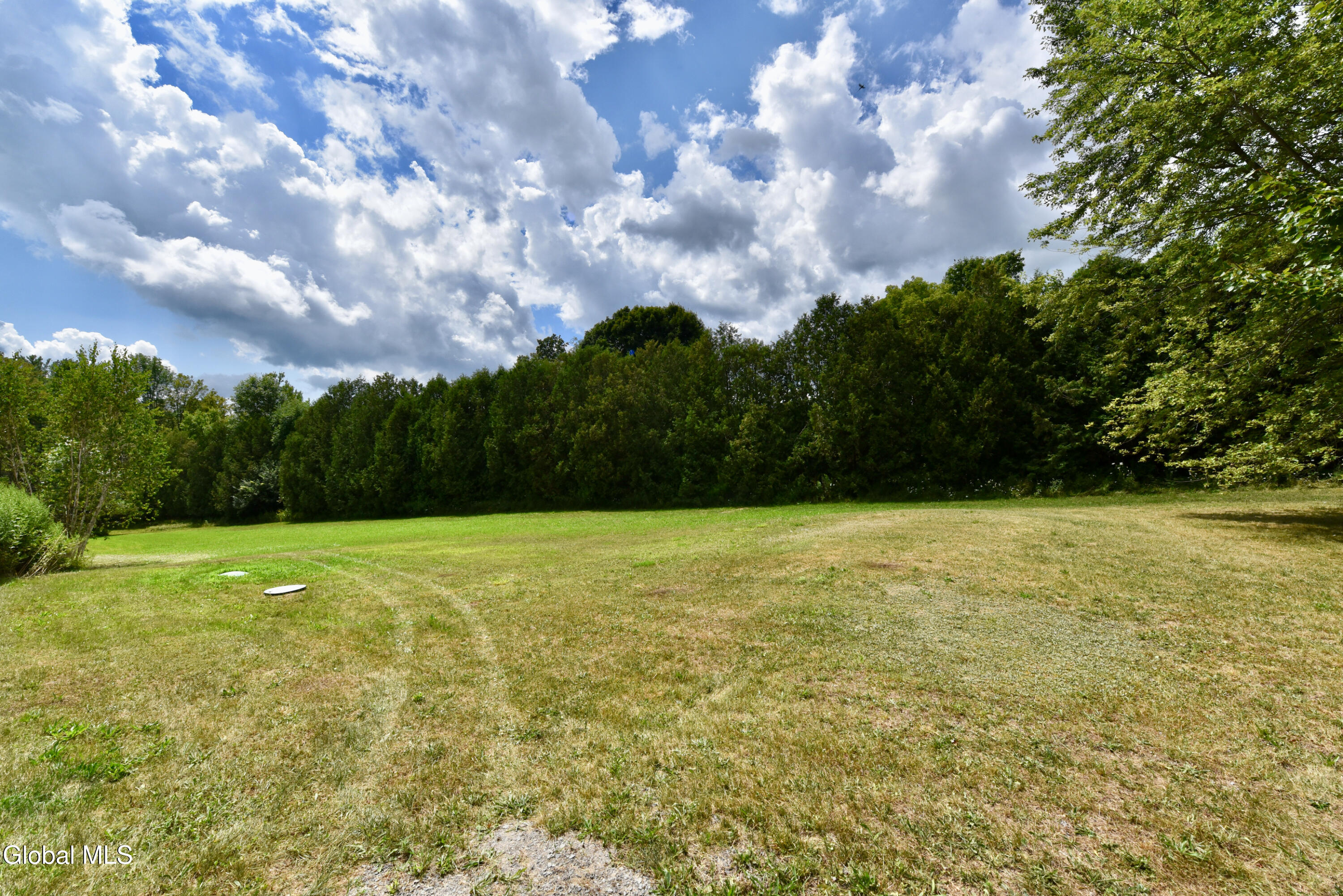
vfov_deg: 81.3
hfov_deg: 104.2
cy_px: 448
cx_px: 672
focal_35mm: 14
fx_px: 522
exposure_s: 1/1000
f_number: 16
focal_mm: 14
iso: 800
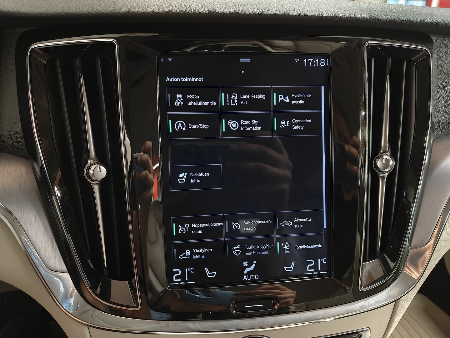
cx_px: 225
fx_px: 312
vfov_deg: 56.8
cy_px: 169
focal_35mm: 24
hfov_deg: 71.6
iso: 1600
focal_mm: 5.59
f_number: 1.8
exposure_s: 1/29
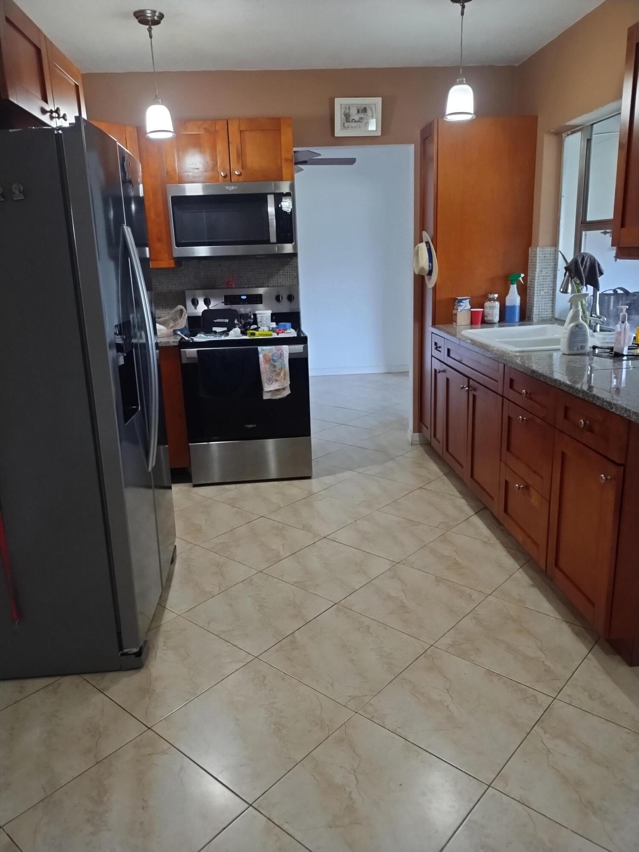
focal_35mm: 25
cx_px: 320
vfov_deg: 69.4
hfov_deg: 54.9
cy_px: 426
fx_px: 615
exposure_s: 1/40
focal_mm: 4.71
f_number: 1.7
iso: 195
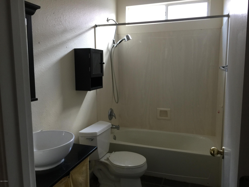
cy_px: 94
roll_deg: -0.6
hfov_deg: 61.7
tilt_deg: -9.2
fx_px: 209
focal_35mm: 29
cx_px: 124
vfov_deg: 48.2
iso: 50
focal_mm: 4.15
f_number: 2.2
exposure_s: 1/15
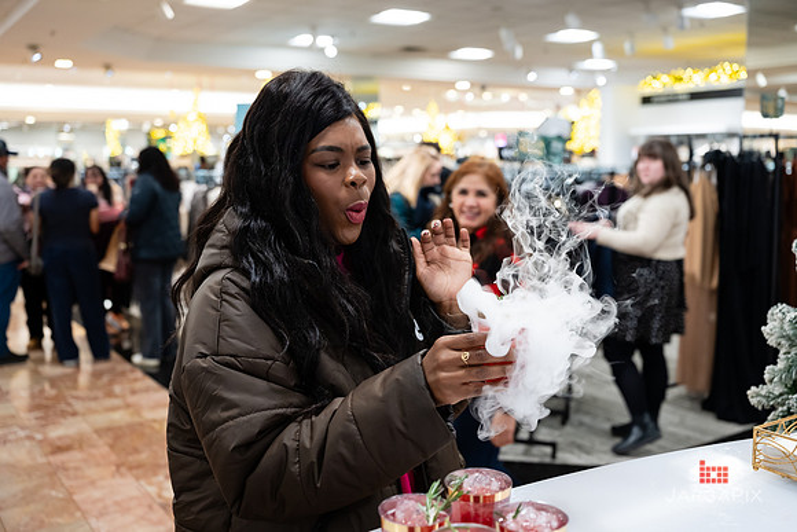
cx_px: 412
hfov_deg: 52.0
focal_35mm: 37
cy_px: 257
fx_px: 817
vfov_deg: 36.1
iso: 1000
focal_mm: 35
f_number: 3.2
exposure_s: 1/125
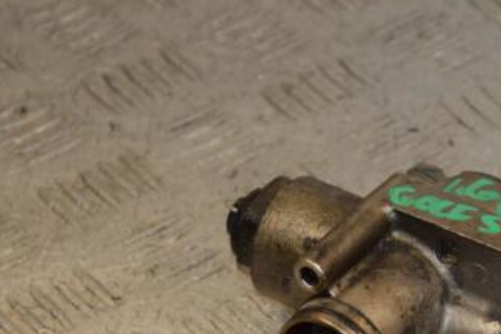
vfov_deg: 6.1
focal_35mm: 224
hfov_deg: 9.2
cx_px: 378
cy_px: 273
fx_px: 3117
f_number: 5.3
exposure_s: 1/200
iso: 800
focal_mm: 80
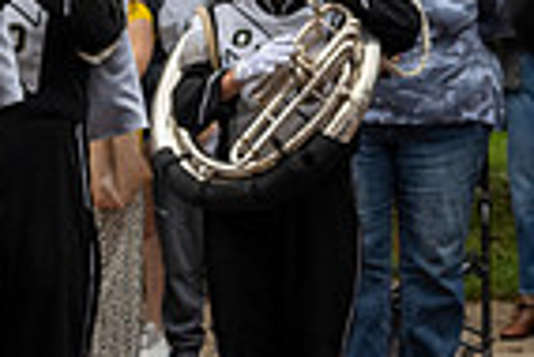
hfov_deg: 9.2
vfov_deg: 6.3
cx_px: -320
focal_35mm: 216
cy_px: -212
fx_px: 3207
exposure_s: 1/1600
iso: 640
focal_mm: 53
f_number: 4
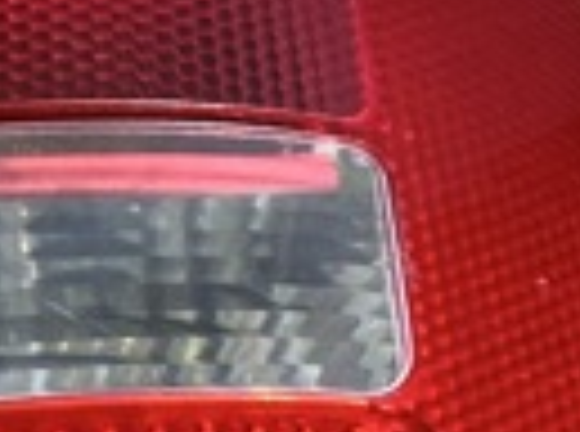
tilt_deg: -67.3
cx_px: 103
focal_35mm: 239
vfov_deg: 6.2
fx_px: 3993
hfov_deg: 8.3
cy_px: 322
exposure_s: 1/40
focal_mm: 6.86
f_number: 1.78
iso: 400
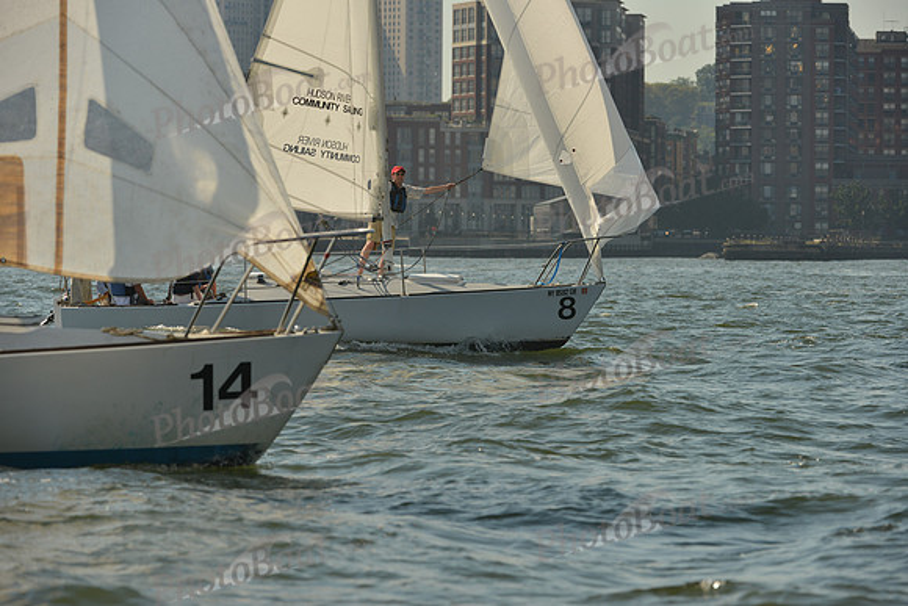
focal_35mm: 220
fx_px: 5550
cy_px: 303
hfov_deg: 9.4
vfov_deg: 6.2
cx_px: 454
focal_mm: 220
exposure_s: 1/1600
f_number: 6.3
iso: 320
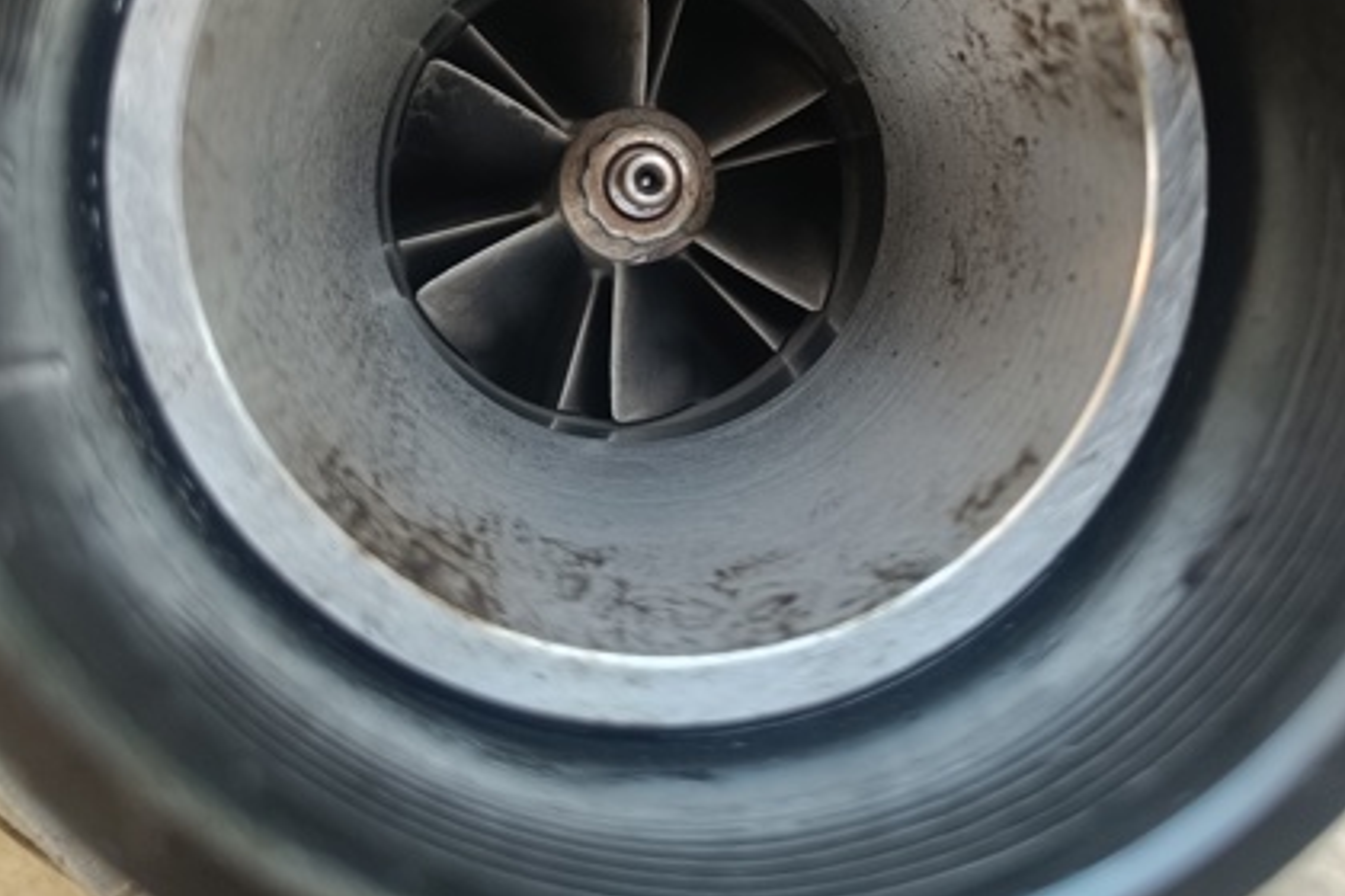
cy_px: 141
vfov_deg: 33.7
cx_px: 788
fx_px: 1420
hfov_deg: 50.5
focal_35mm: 38
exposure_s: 1/50.1
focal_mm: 5.59
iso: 486
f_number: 1.88
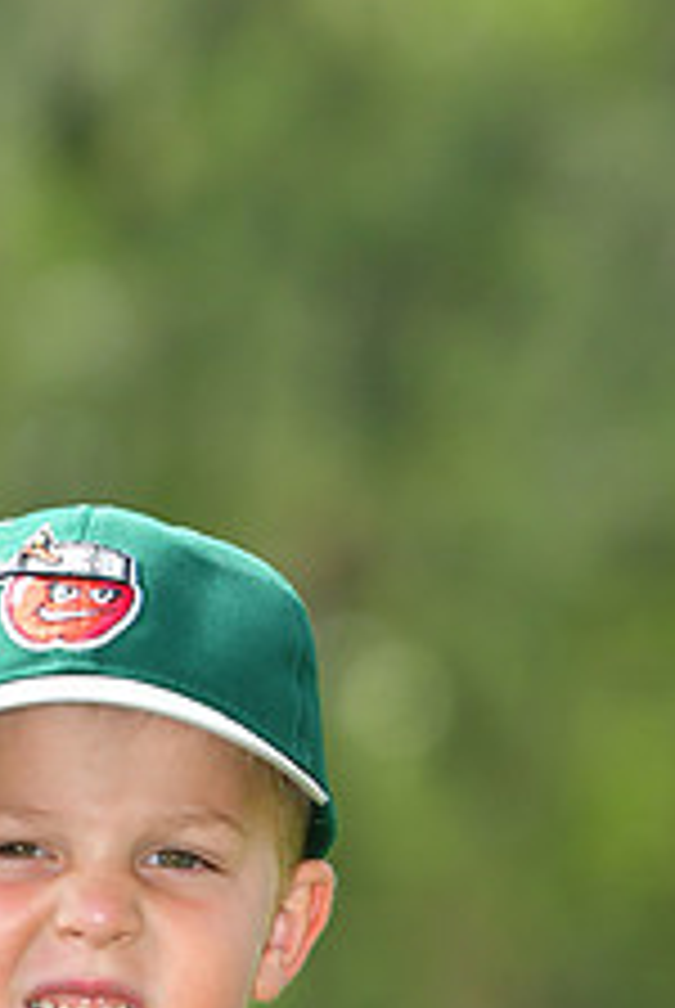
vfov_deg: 3.7
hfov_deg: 2.5
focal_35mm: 562
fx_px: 15765
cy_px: 1174
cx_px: 70
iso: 500
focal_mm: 145
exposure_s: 1/1600
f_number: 4
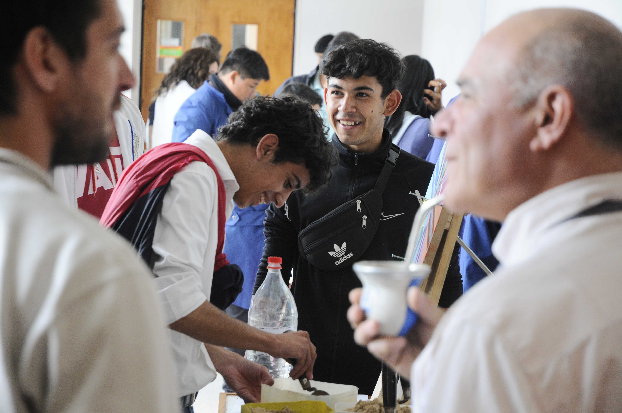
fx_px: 1812
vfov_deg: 13.0
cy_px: 206
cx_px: 311
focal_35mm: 105
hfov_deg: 19.5
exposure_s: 1/60
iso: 800
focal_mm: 70
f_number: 4.5
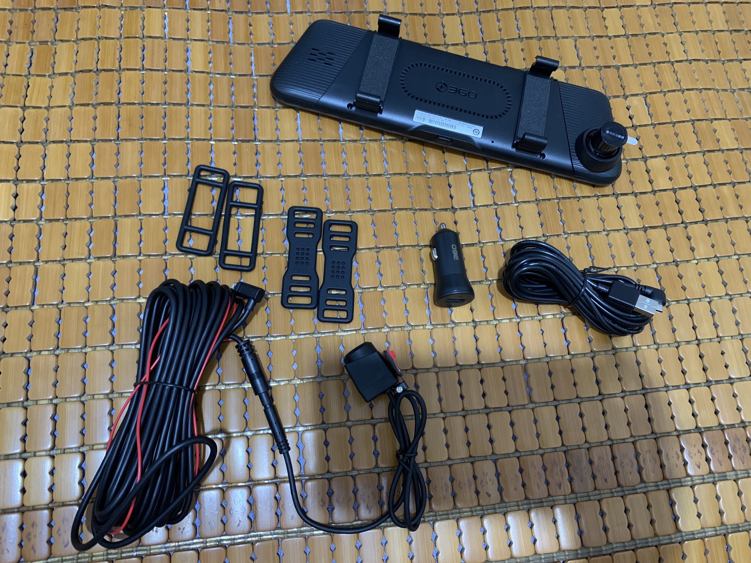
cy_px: 282
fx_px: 564
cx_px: 376
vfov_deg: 53.1
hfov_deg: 67.3
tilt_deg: -71.6
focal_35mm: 26
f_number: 1.8
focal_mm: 4.25
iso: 400
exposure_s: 1/35
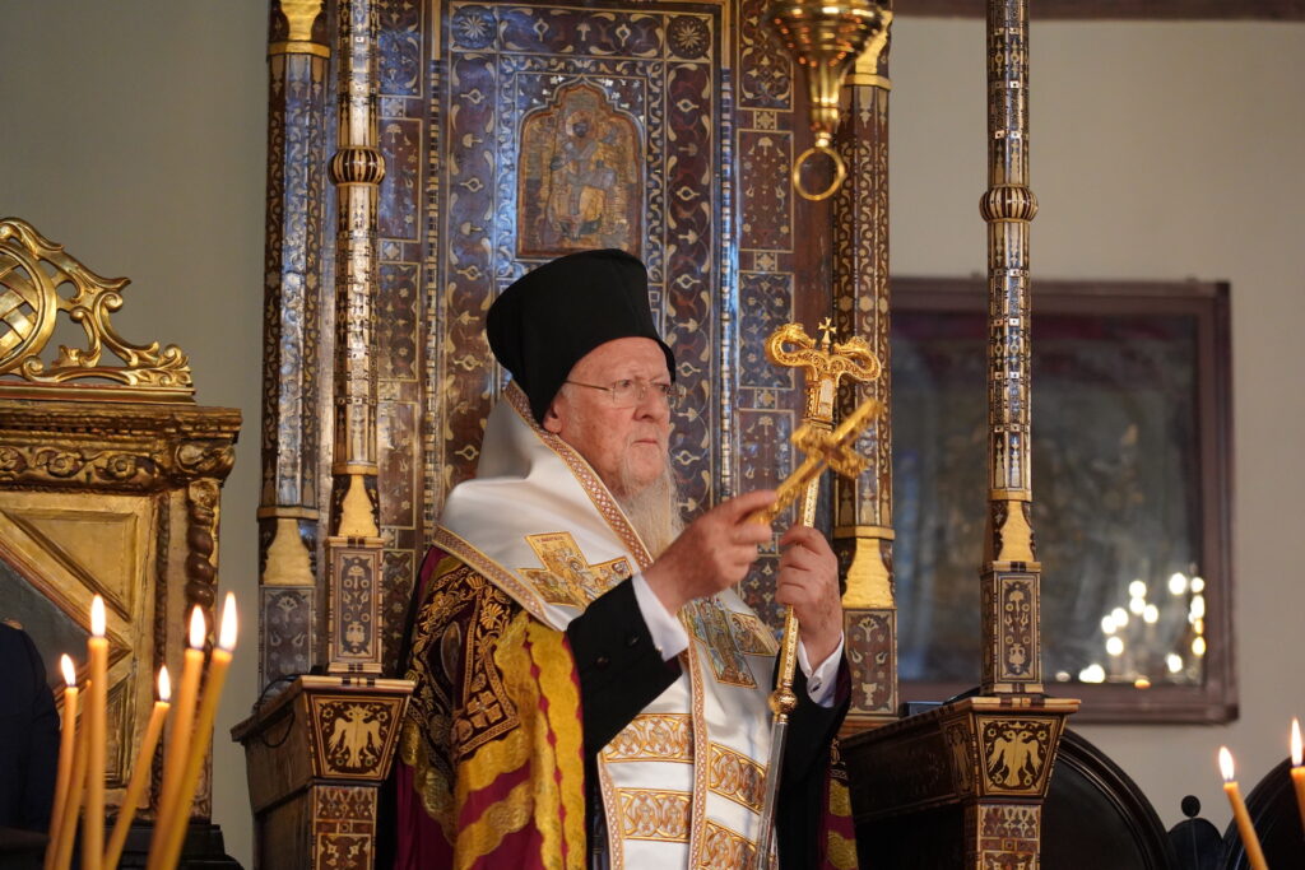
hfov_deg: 19.5
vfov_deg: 13.0
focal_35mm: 105
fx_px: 3807
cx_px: 652
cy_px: 435
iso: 6400
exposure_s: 1/160
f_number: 4
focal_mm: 105
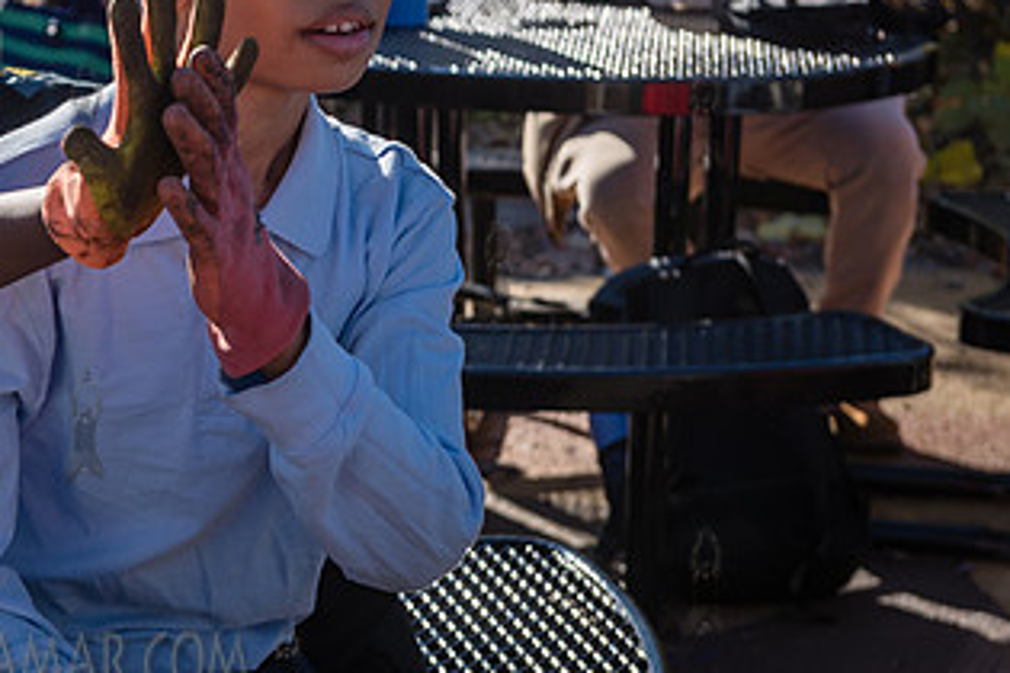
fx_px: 3198
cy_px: 114
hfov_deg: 17.7
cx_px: 83
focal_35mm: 114
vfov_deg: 12.0
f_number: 5
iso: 100
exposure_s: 1/500
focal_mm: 62
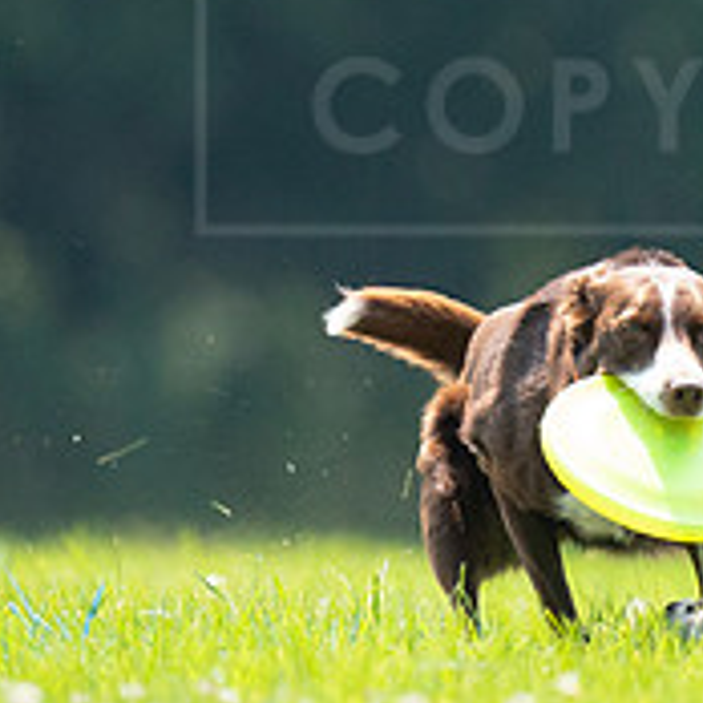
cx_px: 582
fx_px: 38991
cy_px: 172
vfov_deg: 1.0
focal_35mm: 1697
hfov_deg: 1.0
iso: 3200
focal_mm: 600
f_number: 6.3
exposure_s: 1/4000
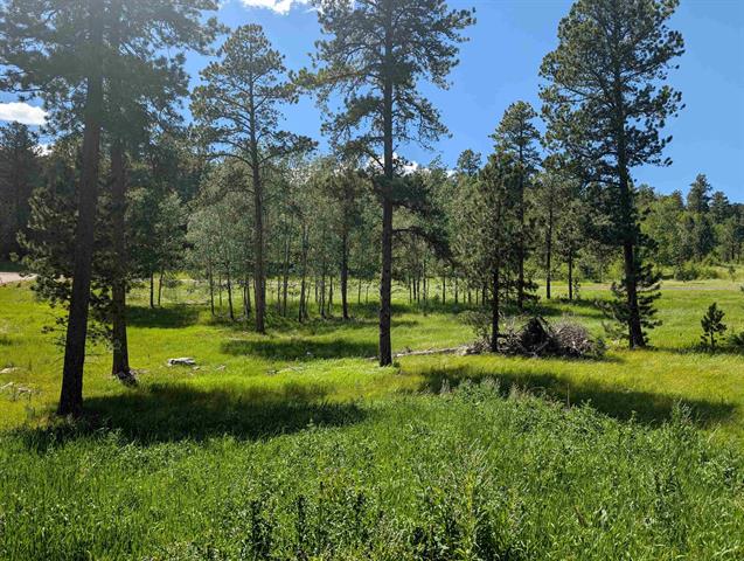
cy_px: 280
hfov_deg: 71.5
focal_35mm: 24
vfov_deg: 57.0
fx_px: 517
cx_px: 372
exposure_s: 1/849
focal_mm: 6.9
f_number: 1.68
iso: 19
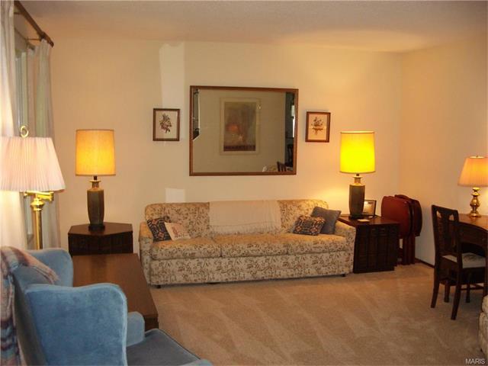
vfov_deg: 40.7
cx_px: 244
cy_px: 183
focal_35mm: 35
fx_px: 493
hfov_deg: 52.6
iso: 200
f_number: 2.6
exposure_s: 1/60
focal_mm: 5.8
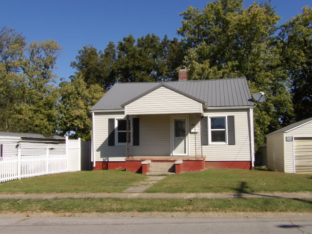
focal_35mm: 39
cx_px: 156
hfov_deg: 47.9
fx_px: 352
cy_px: 117
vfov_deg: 36.8
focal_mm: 7
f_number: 7.4
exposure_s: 1/307
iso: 100
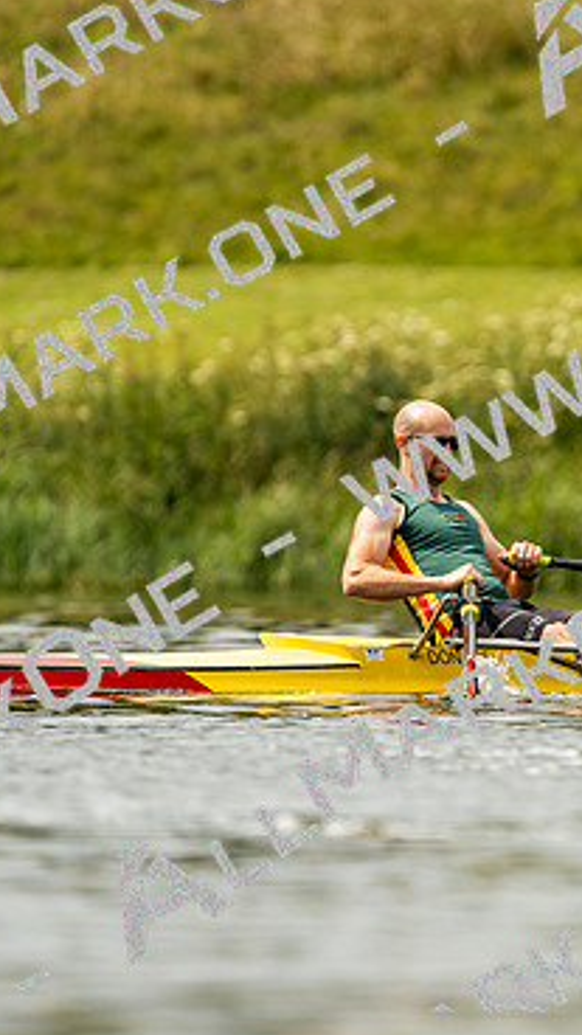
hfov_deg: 1.2
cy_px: 530
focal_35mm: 991
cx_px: 689
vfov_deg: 2.2
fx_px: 27188
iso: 250
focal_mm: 600
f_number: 6.3
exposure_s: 1/2000
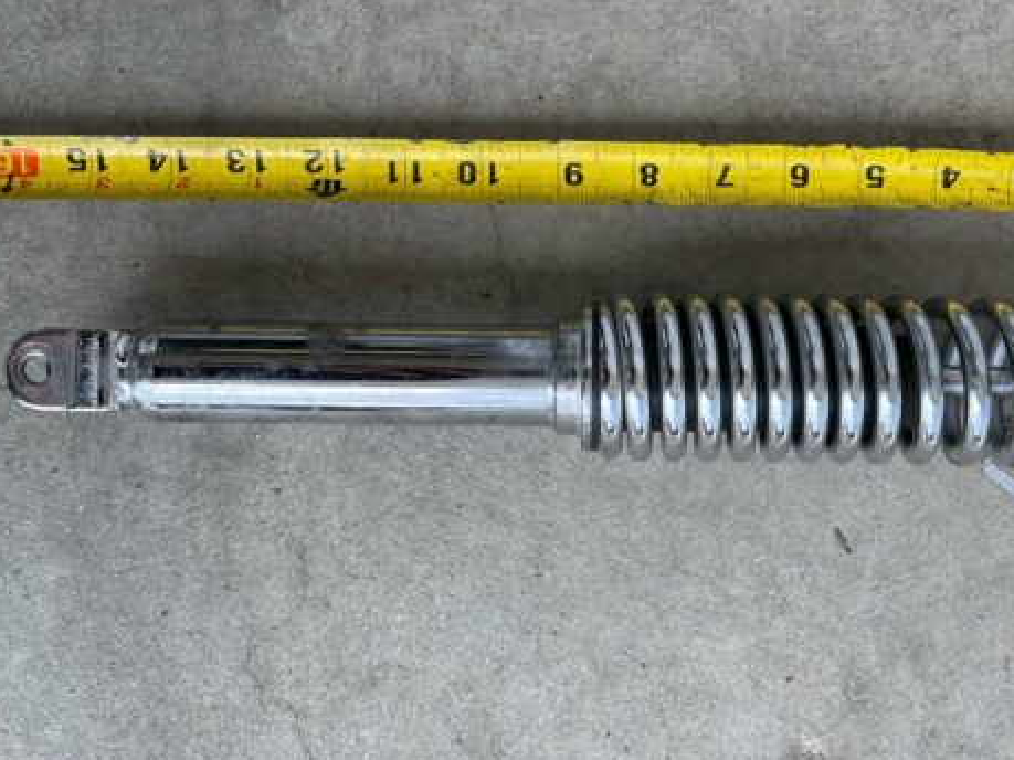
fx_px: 996
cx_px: 636
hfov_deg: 53.4
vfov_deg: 41.6
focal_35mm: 34
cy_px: 314
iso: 32
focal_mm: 5.1
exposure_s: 1/755
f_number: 1.6
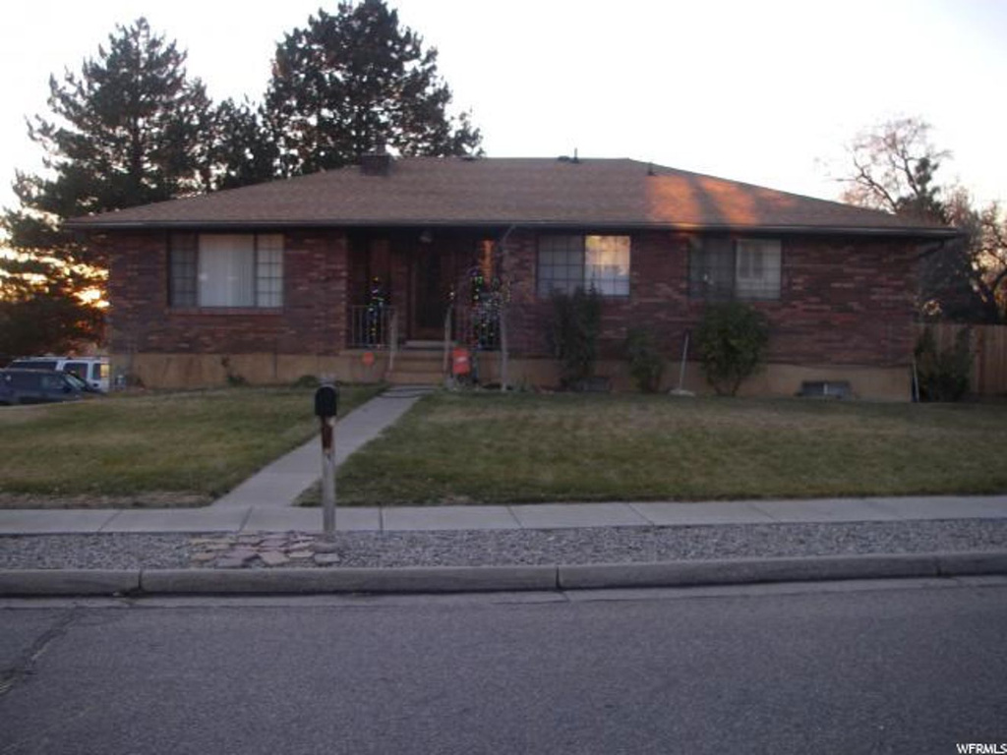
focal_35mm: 38
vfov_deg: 37.7
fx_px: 1105
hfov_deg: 49.0
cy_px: 378
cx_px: 504
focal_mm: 6.3
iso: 80
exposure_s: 1/50
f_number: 3.3
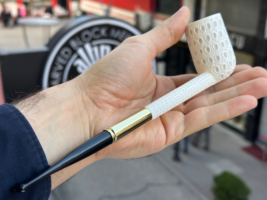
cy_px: 100
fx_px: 370
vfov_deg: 30.3
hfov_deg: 39.7
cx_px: 134
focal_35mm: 48
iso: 64
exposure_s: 1/252
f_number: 1.78
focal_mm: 6.86
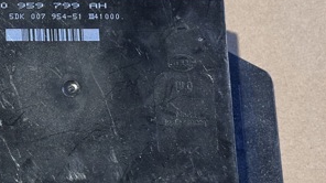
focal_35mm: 113
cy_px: 78
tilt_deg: -71.7
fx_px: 976
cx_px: 59
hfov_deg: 18.8
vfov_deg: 10.7
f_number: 1.78
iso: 500
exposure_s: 1/35
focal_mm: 6.86
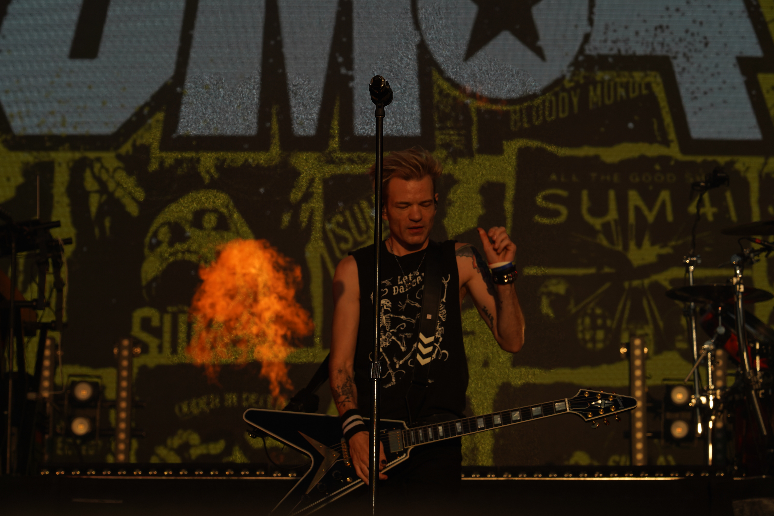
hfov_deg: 19.5
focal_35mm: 105
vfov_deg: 13.0
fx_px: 2257
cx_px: 387
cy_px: 258
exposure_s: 1/800
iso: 100
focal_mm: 105
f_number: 8
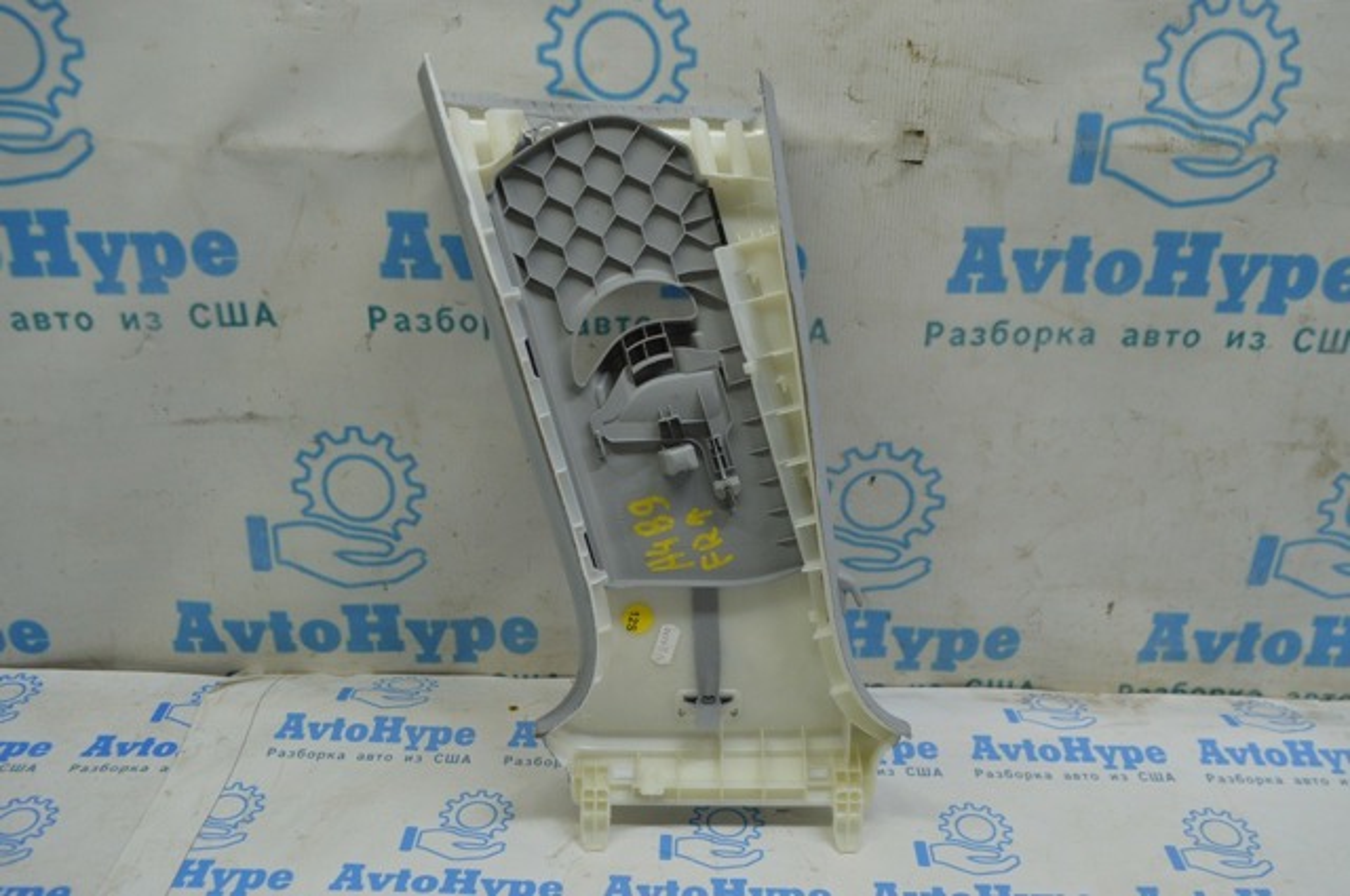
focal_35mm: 33
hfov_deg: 57.3
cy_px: 448
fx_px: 1236
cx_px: 675
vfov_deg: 39.9
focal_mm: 22
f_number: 5.6
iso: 400
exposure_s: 1/40
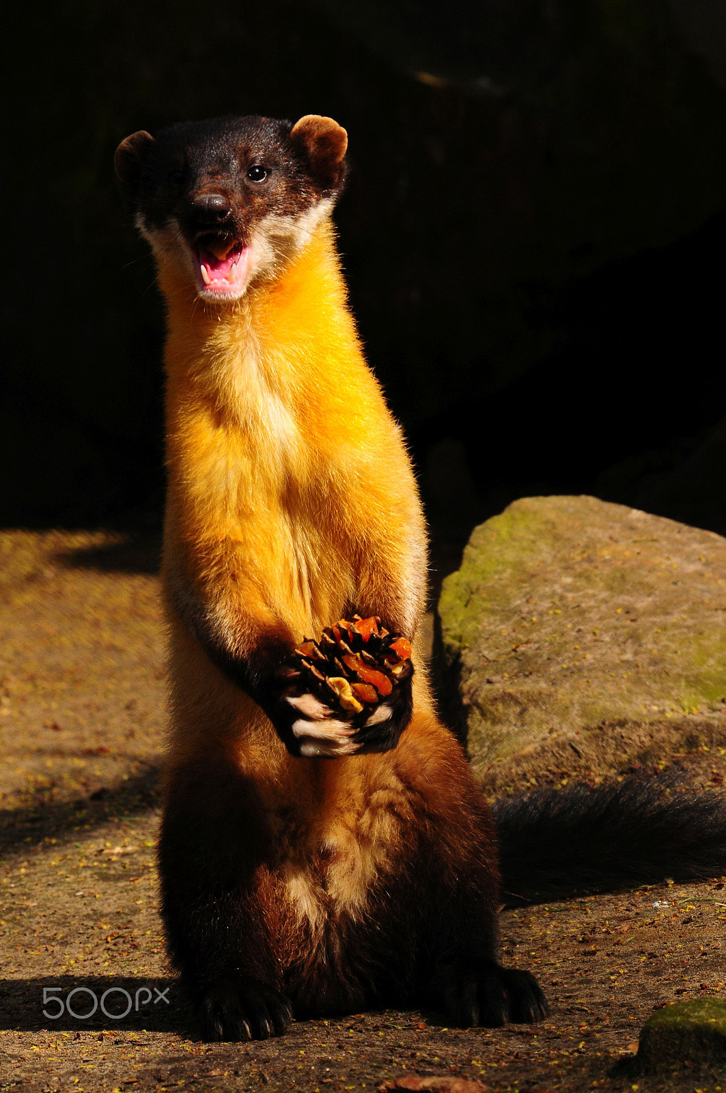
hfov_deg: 4.7
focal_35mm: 292
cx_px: 363
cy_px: 546
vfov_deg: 7.1
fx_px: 8869
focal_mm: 195
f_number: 11
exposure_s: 1/500
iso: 640
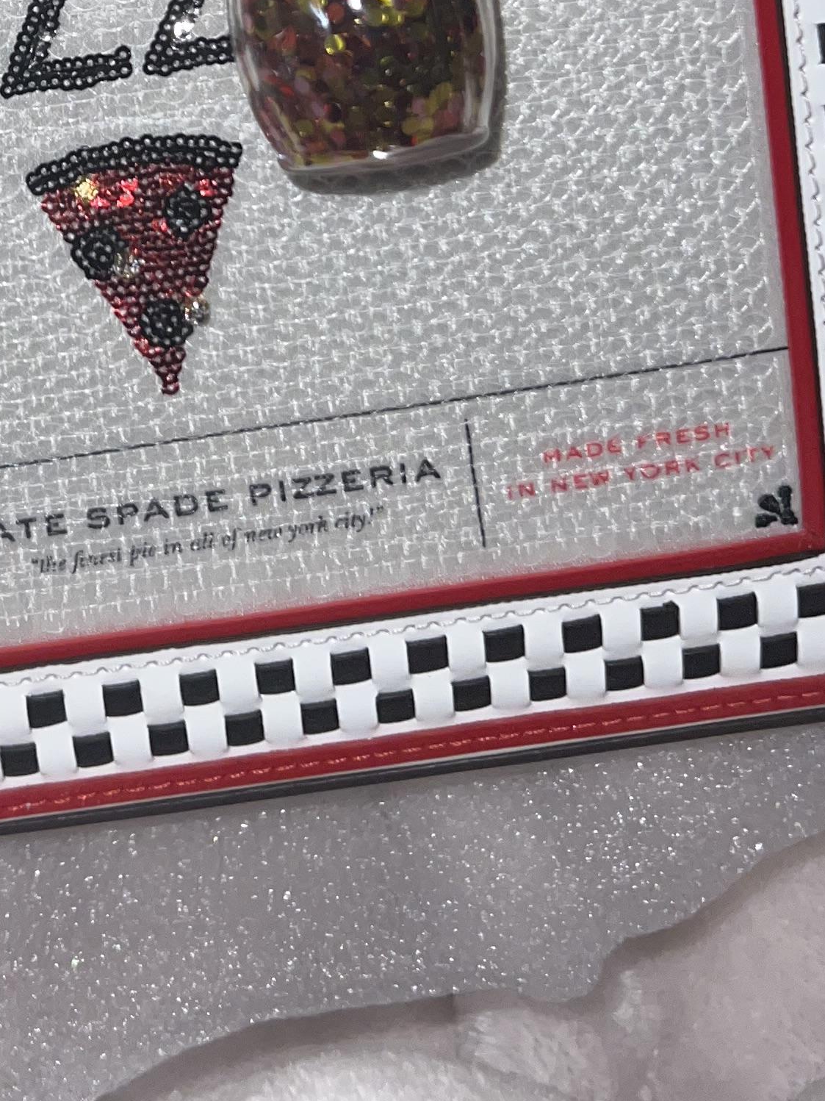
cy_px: -73
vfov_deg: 25.9
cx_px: 35
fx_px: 2225
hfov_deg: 20.4
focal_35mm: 70
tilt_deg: -50.9
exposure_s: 1/72
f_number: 1.5
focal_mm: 5.7
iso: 32
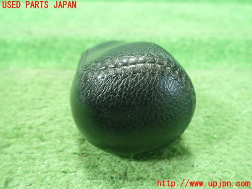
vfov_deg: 46.8
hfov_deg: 60.0
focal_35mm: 30
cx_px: 126
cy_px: 94
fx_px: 218
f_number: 2.3
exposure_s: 1/100
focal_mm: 5.5
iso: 800
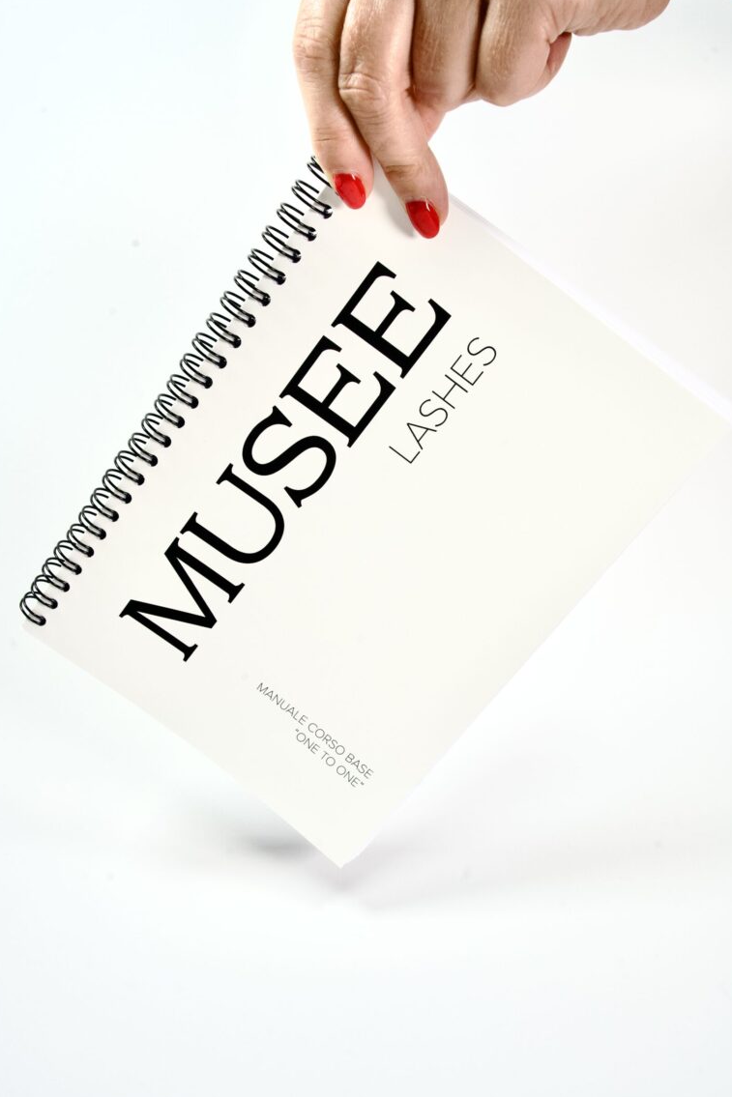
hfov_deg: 35.9
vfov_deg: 51.9
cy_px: 560
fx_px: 1128
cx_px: 359
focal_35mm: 37
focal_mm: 35
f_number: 13
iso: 640
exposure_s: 1/160
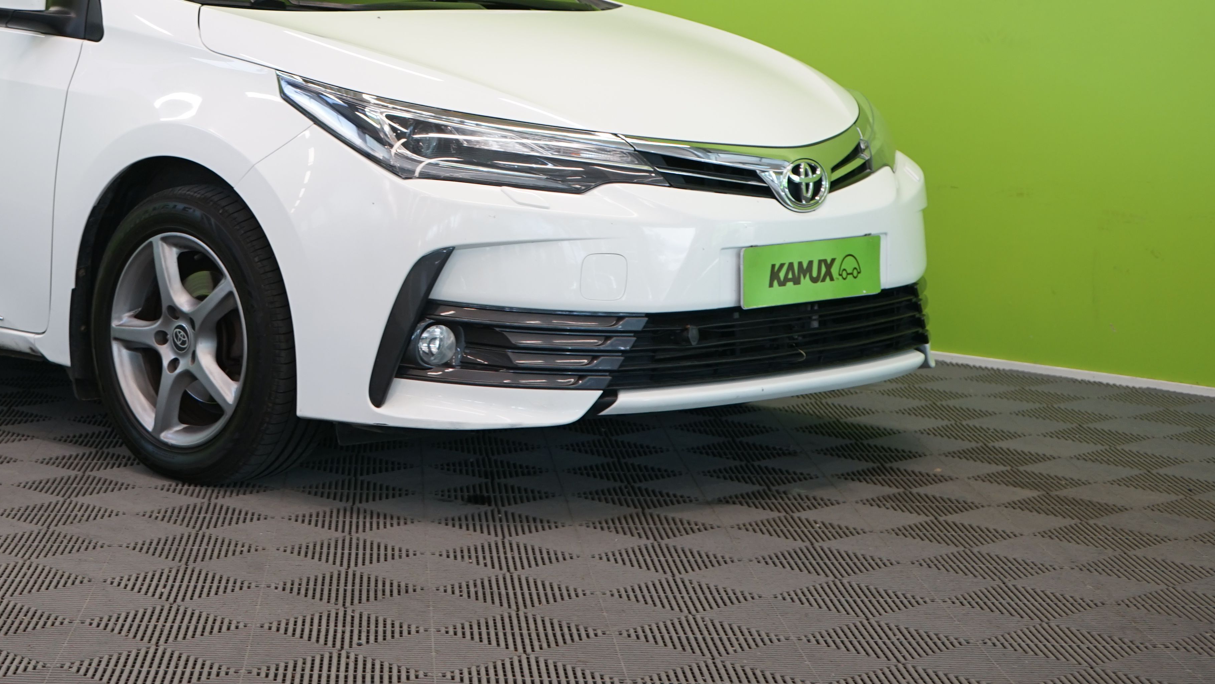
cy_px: 37
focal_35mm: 76
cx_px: 240
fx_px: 2449
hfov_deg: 27.3
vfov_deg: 15.7
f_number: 5.6
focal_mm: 44
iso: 400
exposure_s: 1/40
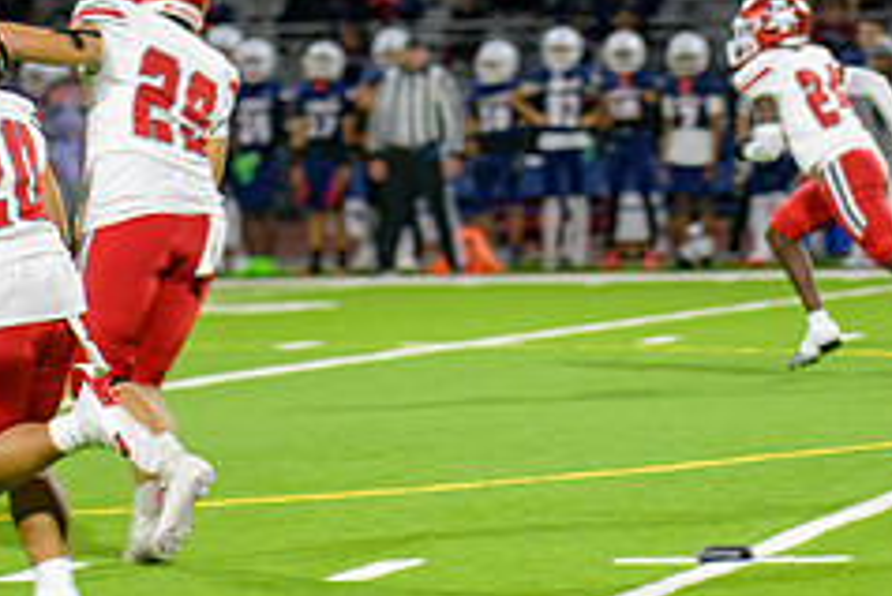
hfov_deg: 7.0
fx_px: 7239
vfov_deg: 4.7
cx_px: 532
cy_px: 227
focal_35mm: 292
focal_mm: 120
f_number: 2.8
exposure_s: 1/250
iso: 2000
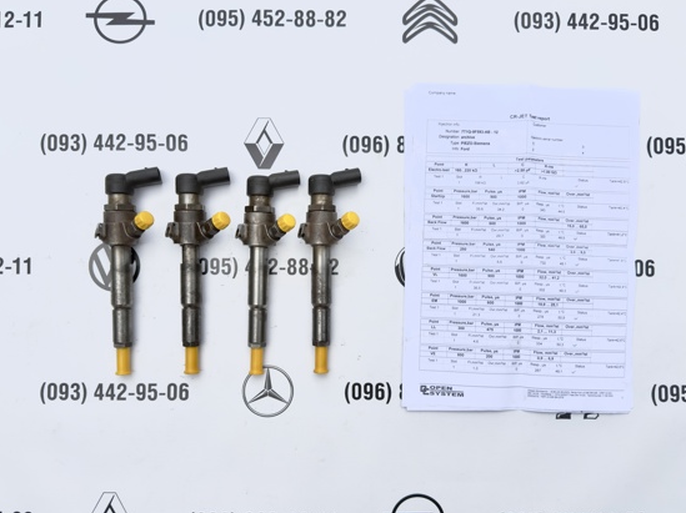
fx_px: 555
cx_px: 337
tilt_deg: -89.0
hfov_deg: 63.5
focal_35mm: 28
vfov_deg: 49.6
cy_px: 277
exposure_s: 1/3610
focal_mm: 6.76
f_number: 1.78
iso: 64
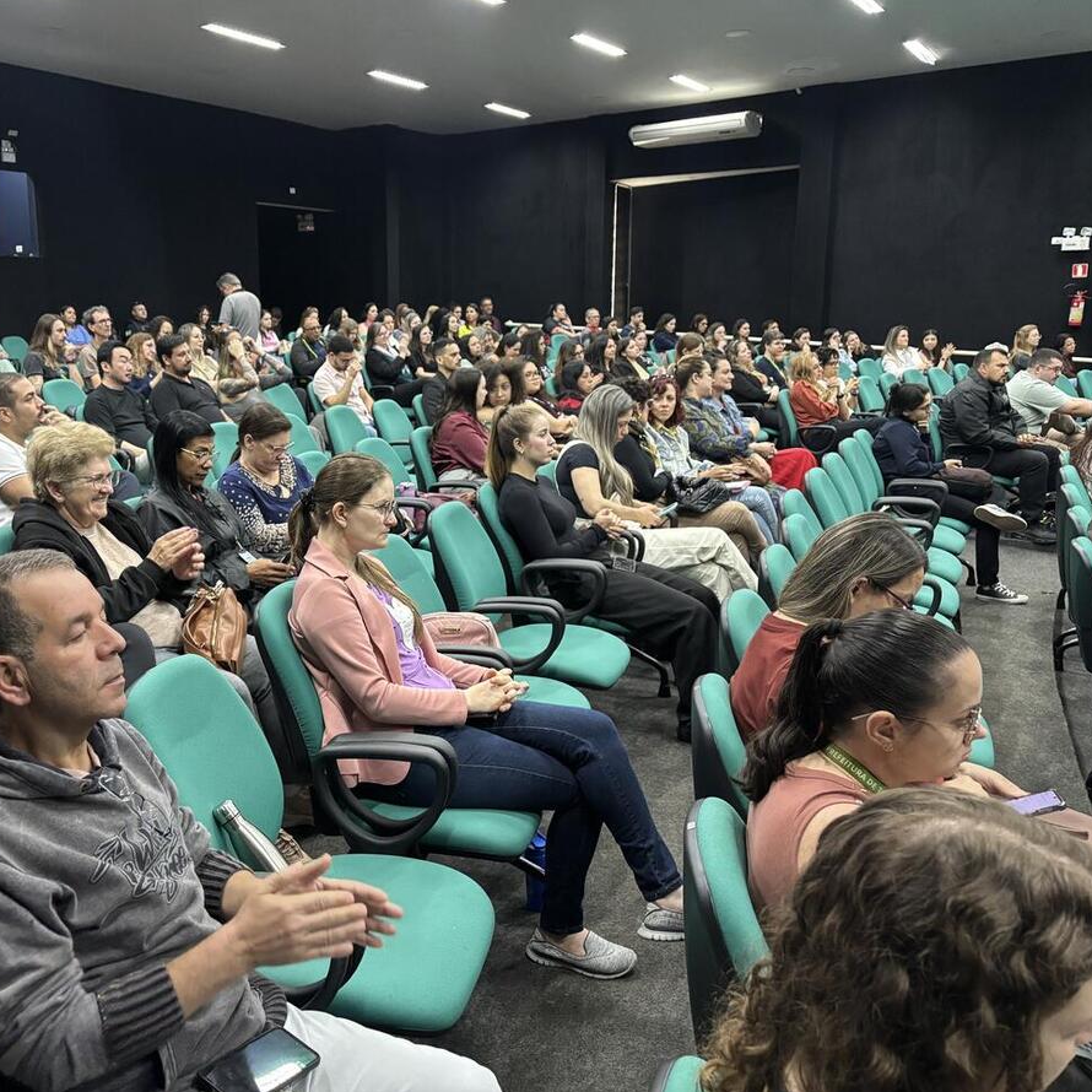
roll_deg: +1.5
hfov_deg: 51.5
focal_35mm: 31
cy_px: 542
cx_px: 363
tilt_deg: -11.4
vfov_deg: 52.5
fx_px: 1106
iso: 500
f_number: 1.6
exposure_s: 1/40
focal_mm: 5.96
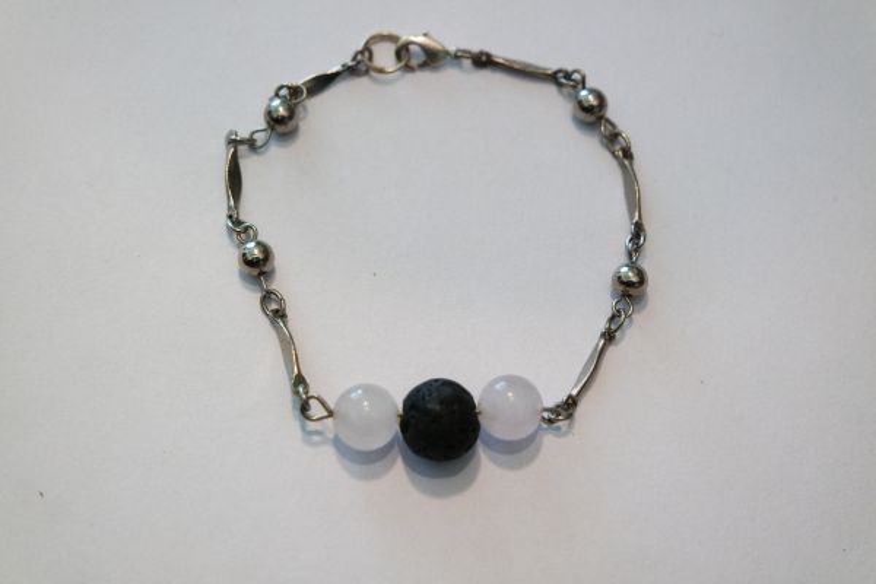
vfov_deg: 21.2
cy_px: 292
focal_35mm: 64
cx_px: 438
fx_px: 1557
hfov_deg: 31.4
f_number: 5.6
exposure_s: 1/60
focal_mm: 42
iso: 1600
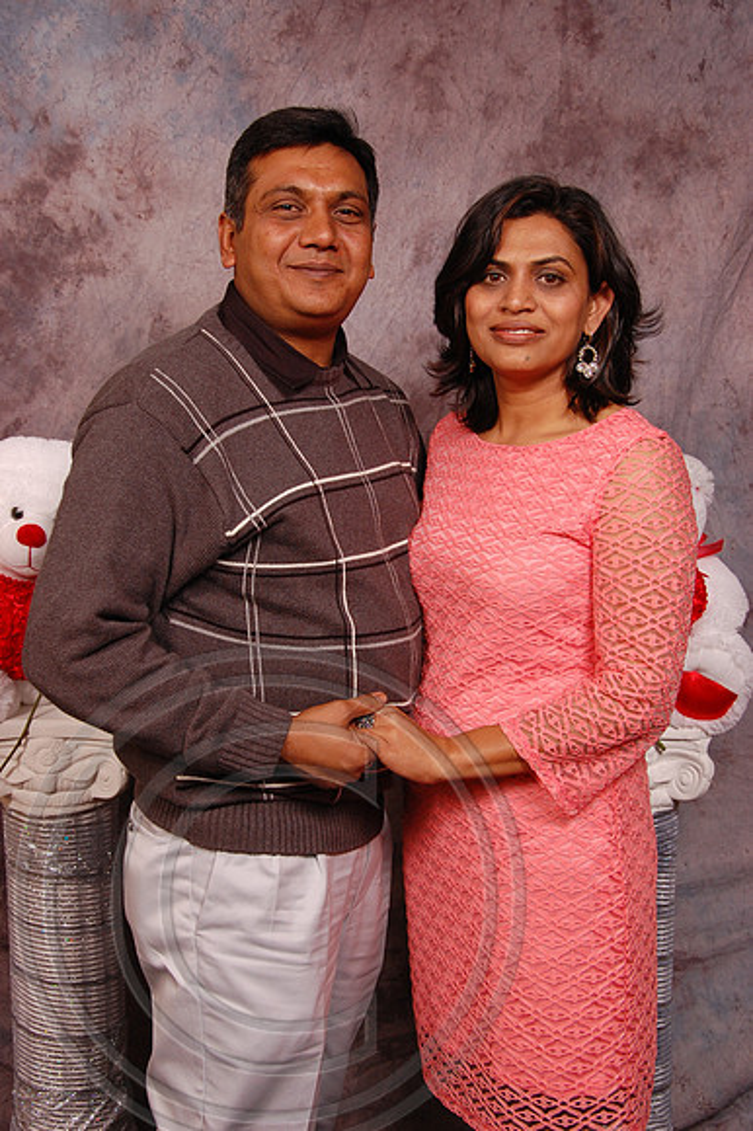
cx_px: 376
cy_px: 566
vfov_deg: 38.9
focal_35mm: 51
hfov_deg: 26.5
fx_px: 1602
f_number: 5.6
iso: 400
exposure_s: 1/200
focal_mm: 34
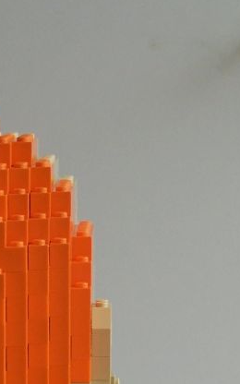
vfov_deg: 11.7
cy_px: 452
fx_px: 1831
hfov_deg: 7.4
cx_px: -73
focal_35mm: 175
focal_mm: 11.1
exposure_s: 1/90
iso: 80
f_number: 3.2
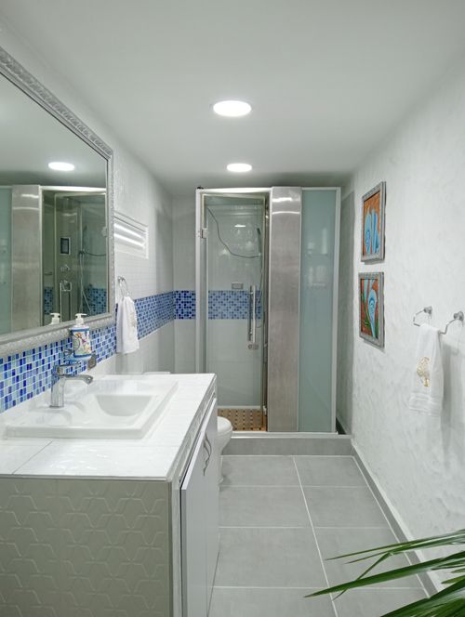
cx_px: 232
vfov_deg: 63.4
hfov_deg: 49.9
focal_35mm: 28
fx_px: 500
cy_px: 308
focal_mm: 3.98
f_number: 1.8
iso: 444
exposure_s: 1/33.3
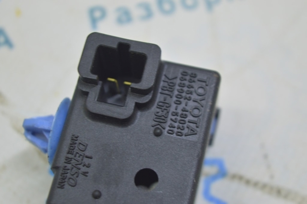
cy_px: 102
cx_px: 154
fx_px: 703
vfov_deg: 16.5
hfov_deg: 24.6
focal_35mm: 82
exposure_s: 1/20
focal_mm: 55
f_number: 5.6
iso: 400
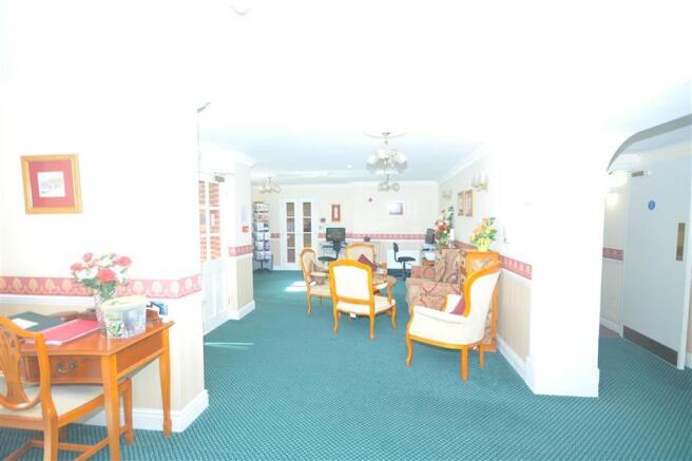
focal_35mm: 16
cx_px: 346
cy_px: 230
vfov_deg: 72.0
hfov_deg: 95.0
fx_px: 317
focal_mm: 11
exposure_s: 1/40
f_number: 4.2
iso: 800
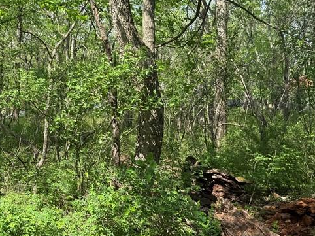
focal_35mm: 51
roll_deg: -1.6
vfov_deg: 28.4
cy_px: 78
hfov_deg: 37.2
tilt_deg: +1.8
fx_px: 464
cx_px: 108
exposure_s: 1/1314
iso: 80
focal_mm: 6.76
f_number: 1.78
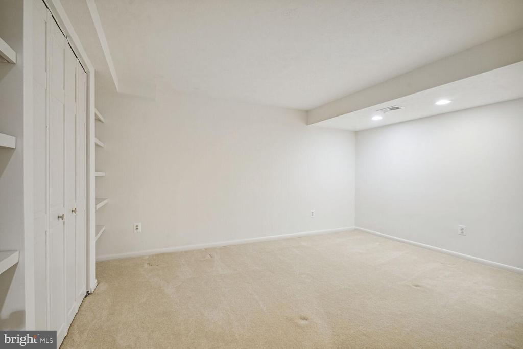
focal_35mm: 16
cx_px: 262
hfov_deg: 96.7
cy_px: 174
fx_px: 232
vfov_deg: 73.8
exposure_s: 1/10
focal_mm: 16
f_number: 9
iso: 1000
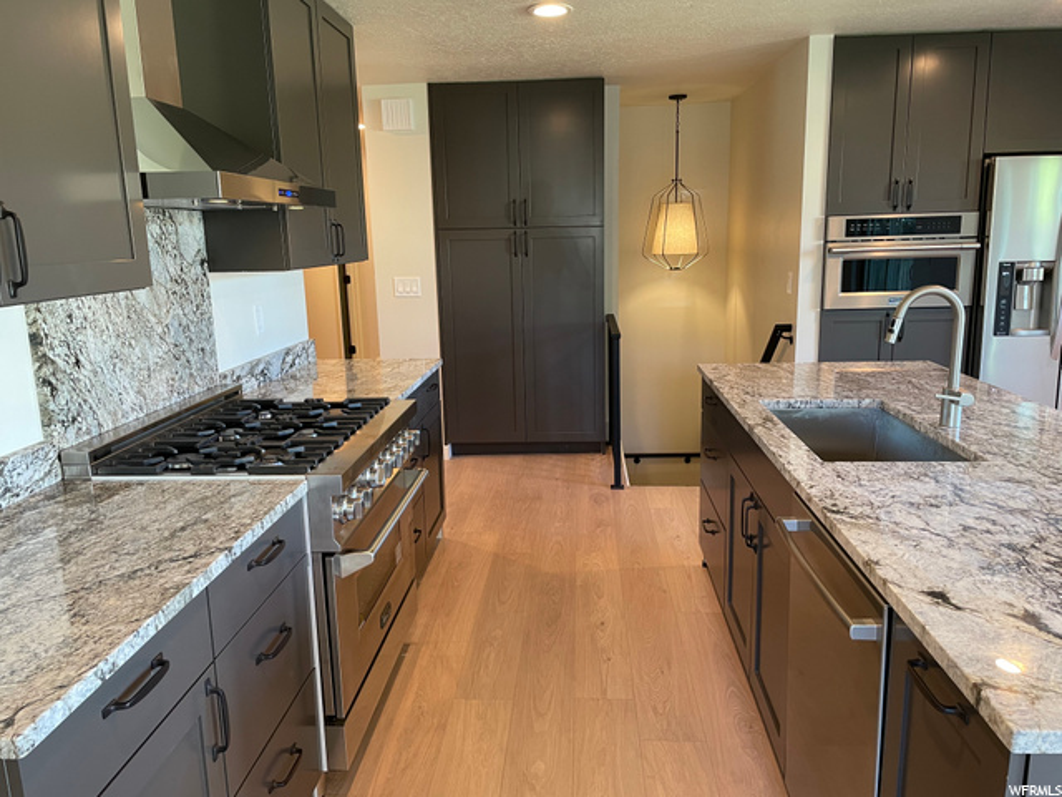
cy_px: 398
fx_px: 798
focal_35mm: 26
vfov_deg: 53.1
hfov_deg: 67.3
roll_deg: +2.0
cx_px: 531
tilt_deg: -11.5
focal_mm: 4.2
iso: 125
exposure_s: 1/60
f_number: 1.6
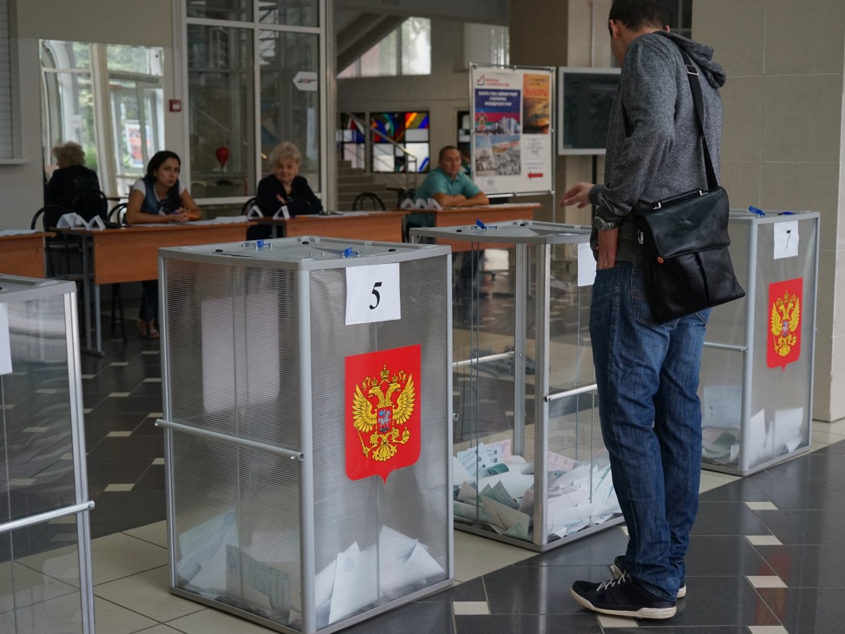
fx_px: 1245
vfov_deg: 28.6
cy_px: 317
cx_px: 468
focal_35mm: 51
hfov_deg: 37.5
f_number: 4
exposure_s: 1/160
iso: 1250
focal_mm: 47
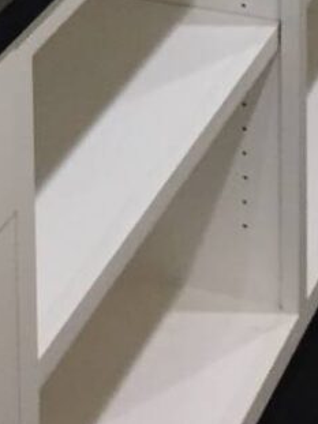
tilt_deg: -10.1
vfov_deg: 10.0
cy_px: -565
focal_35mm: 174
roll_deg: +1.4
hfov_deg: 8.5
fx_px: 2133
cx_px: 31
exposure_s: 1/30
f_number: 2.2
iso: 40
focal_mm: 4.15
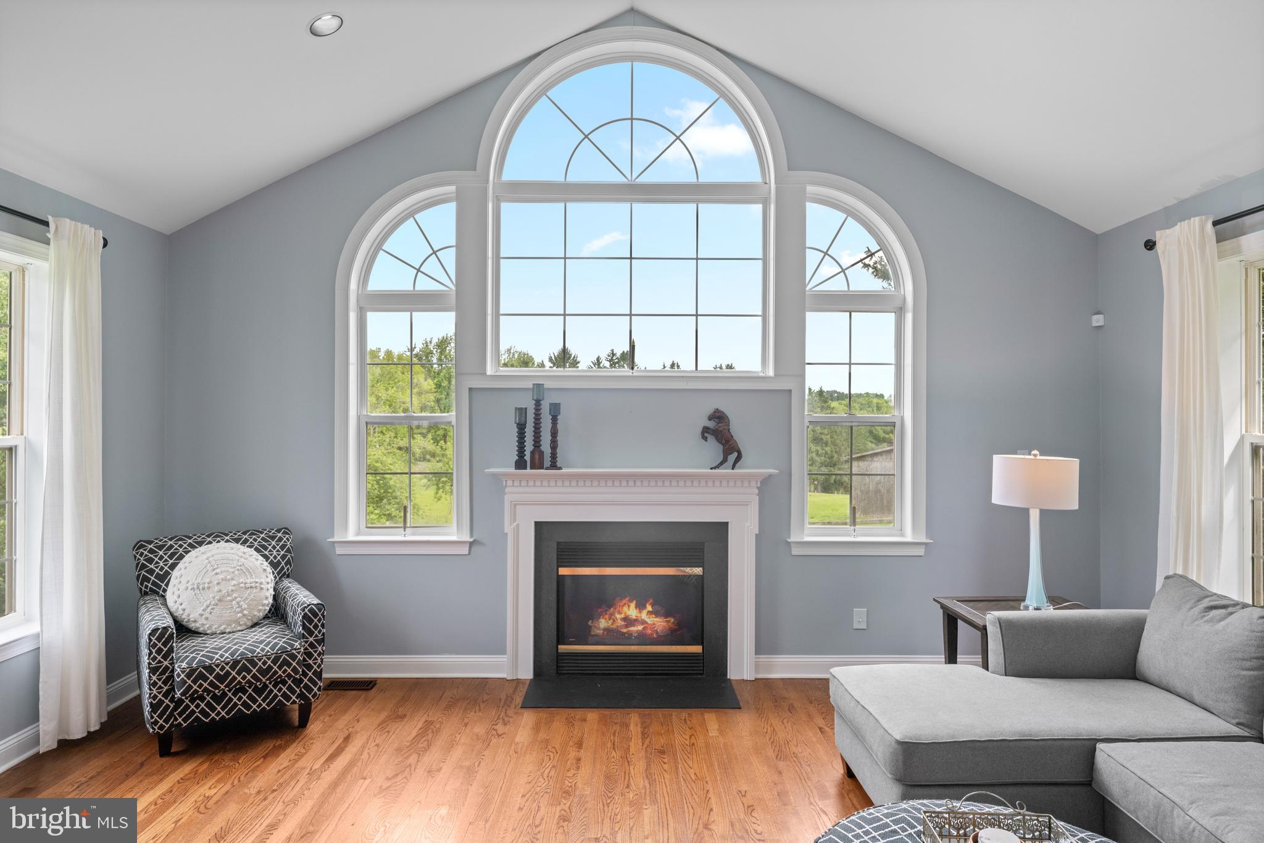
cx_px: 632
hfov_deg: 81.2
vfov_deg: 59.5
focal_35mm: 21
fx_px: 737
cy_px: 422
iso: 250
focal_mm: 21
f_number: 6.3
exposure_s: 1/60
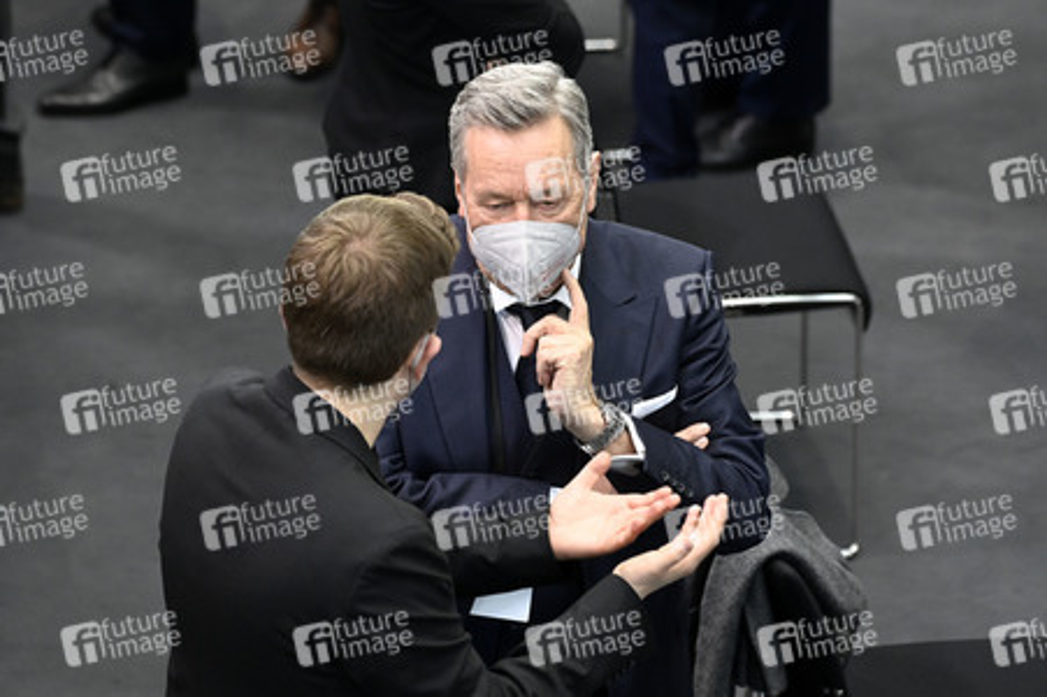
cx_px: 524
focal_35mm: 200
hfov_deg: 10.3
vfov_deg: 6.9
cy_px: 348
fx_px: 5812
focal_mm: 200
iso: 8000
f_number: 5.6
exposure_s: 1/320
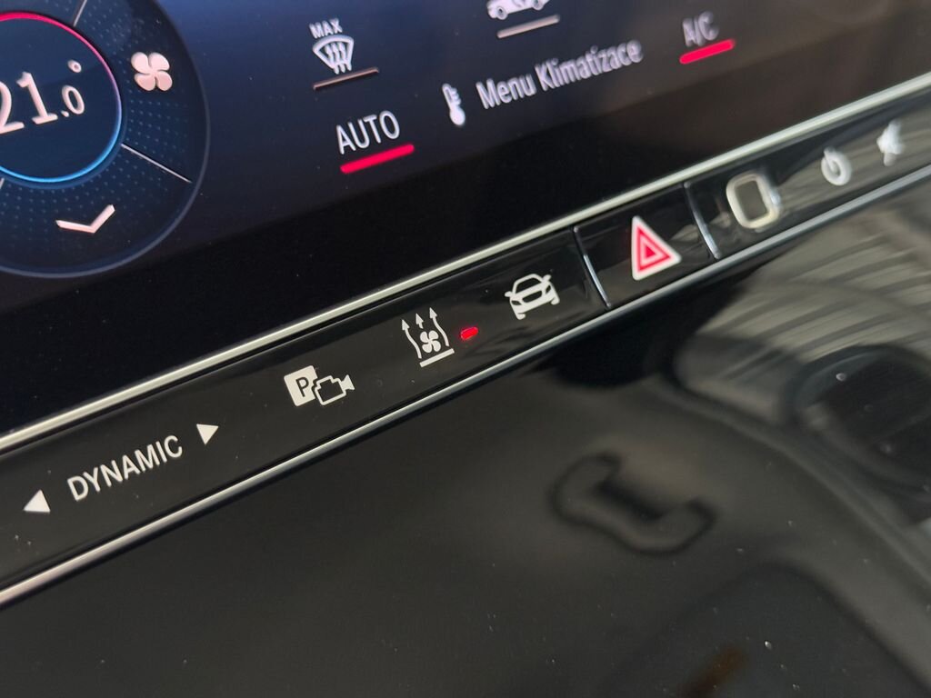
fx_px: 1291
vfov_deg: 30.3
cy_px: 349
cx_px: 466
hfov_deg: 39.7
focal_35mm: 48
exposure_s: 1/33
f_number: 1.78
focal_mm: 6.76
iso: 500
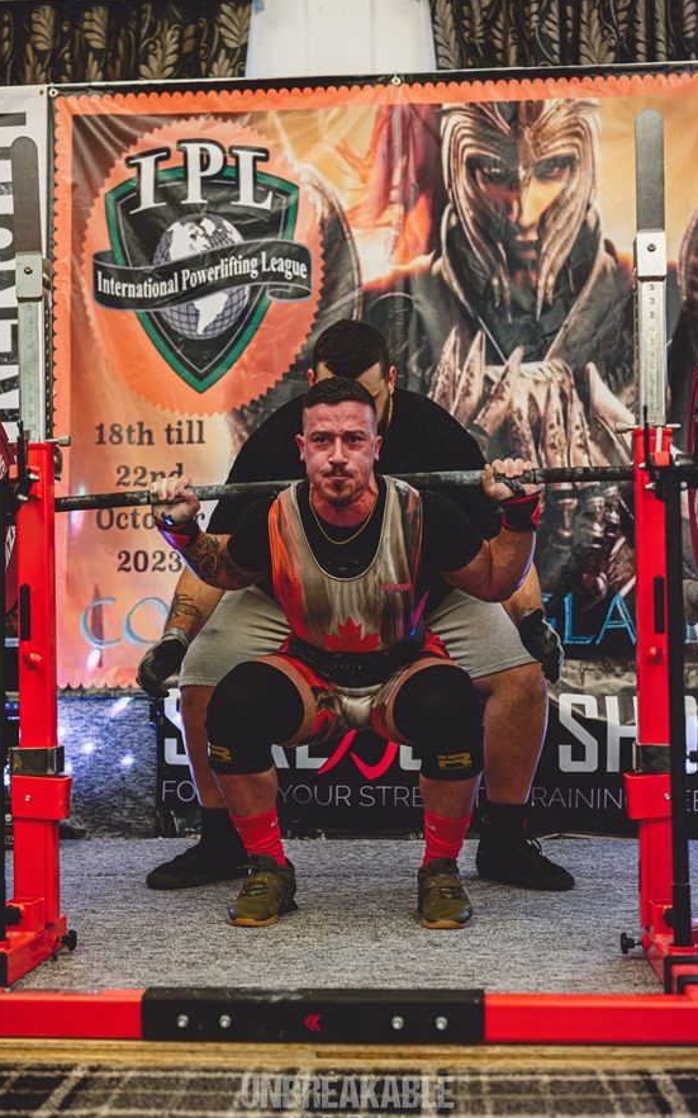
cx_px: 343
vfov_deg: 38.9
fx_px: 1583
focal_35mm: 52
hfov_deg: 24.9
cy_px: 567
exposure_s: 1/200
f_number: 2.8
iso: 6400
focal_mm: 50
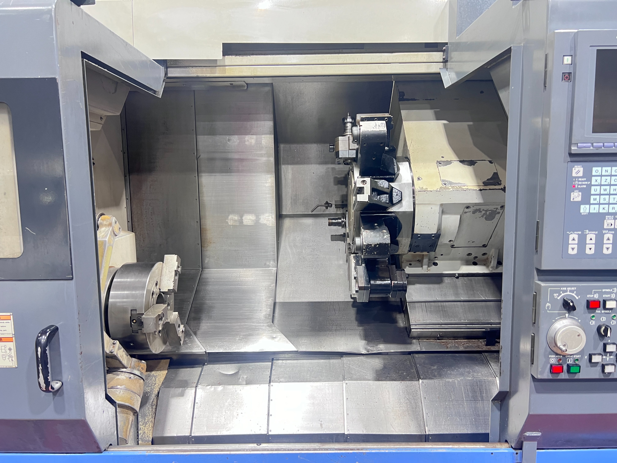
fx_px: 463
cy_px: 232
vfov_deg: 53.1
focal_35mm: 26
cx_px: 308
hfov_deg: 67.3
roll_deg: +0.9
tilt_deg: -6.8
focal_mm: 5.7
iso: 200
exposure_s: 1/50
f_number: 1.5
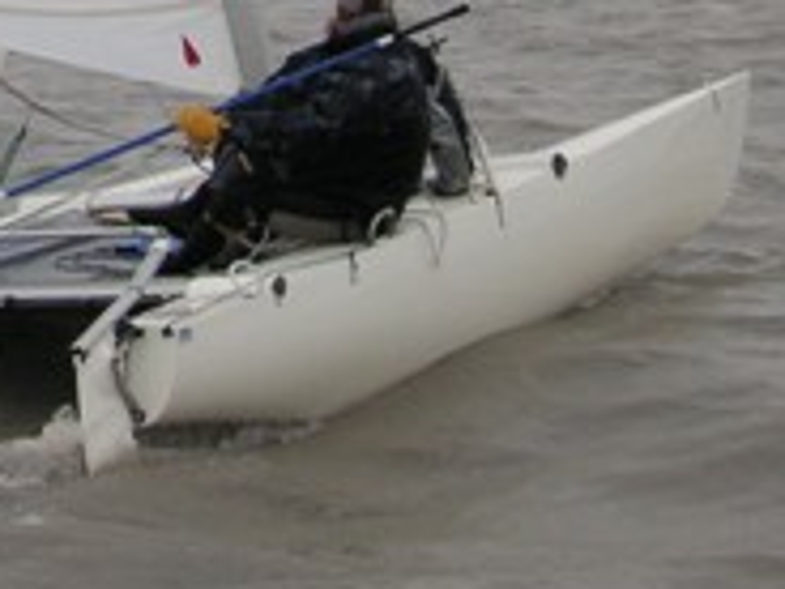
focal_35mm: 129
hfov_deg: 14.2
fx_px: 2925
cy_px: -273
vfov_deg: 11.1
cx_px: -435
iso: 50
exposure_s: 1/1000
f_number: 2.8
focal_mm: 6.1
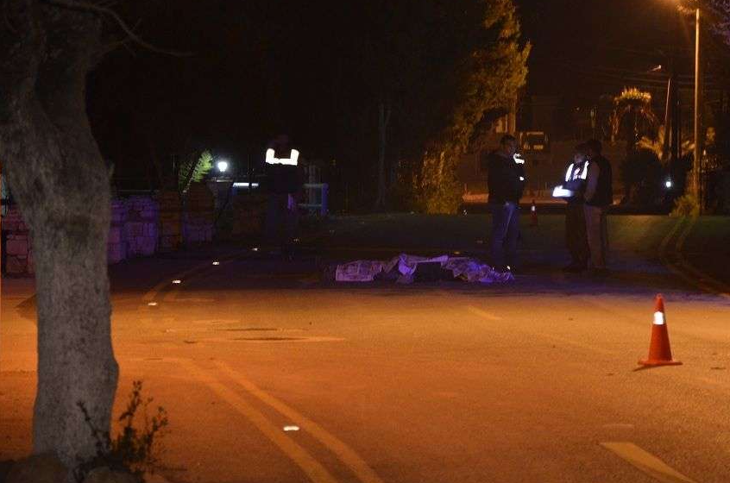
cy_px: 215
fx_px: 3714
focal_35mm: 184
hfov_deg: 11.2
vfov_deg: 7.4
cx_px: 424
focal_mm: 105
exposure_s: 1/3
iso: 1600
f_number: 5.6
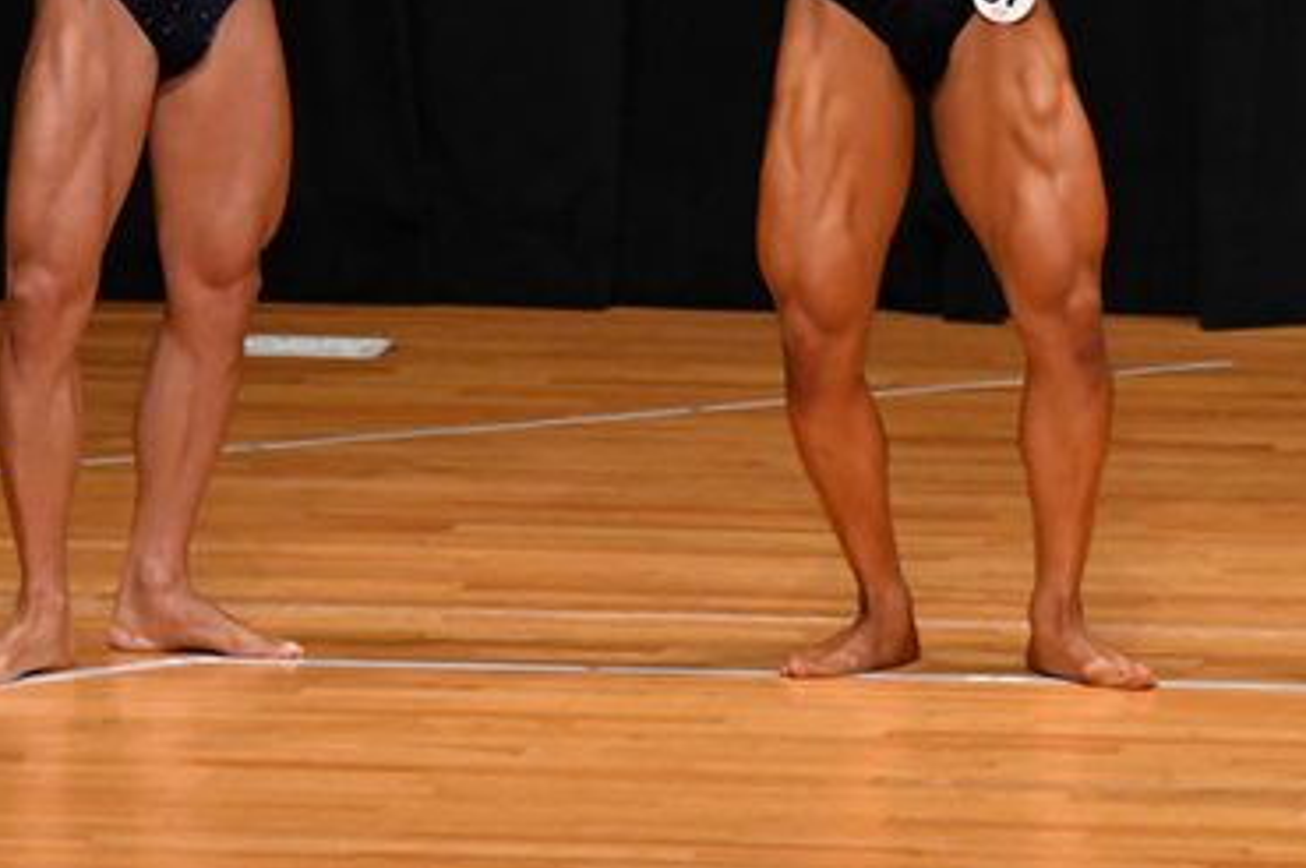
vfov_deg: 2.6
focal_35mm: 534
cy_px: -4
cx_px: 425
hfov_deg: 3.9
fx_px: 19355
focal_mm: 170
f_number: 5.6
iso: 3200
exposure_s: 1/400
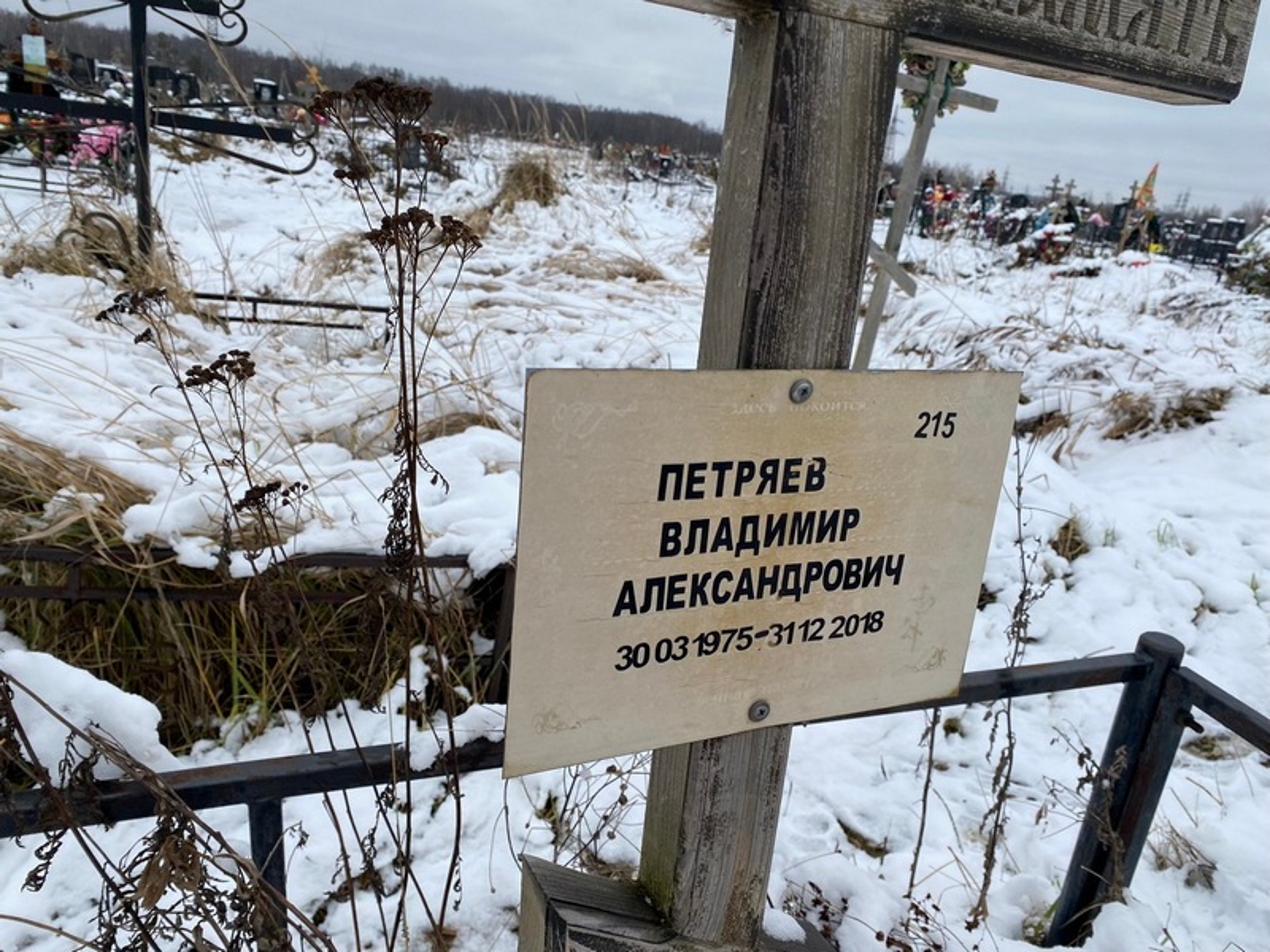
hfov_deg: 67.3
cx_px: 635
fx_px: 954
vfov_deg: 53.1
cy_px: 476
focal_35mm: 26
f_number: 1.8
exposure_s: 1/357
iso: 32
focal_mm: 4.25
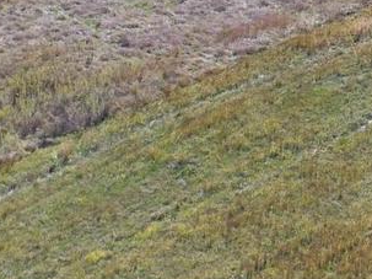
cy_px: -167
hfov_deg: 18.8
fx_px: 1021
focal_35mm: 95
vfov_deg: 14.3
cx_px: 518
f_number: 2.8
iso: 100
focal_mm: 3.61
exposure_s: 1/640
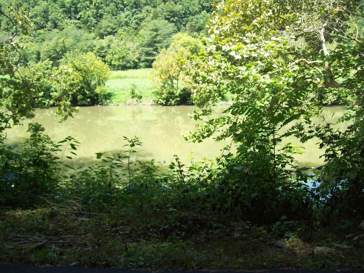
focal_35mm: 36
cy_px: 136
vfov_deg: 39.7
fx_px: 379
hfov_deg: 51.4
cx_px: 182
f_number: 2.7
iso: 80
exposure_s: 1/267
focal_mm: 6
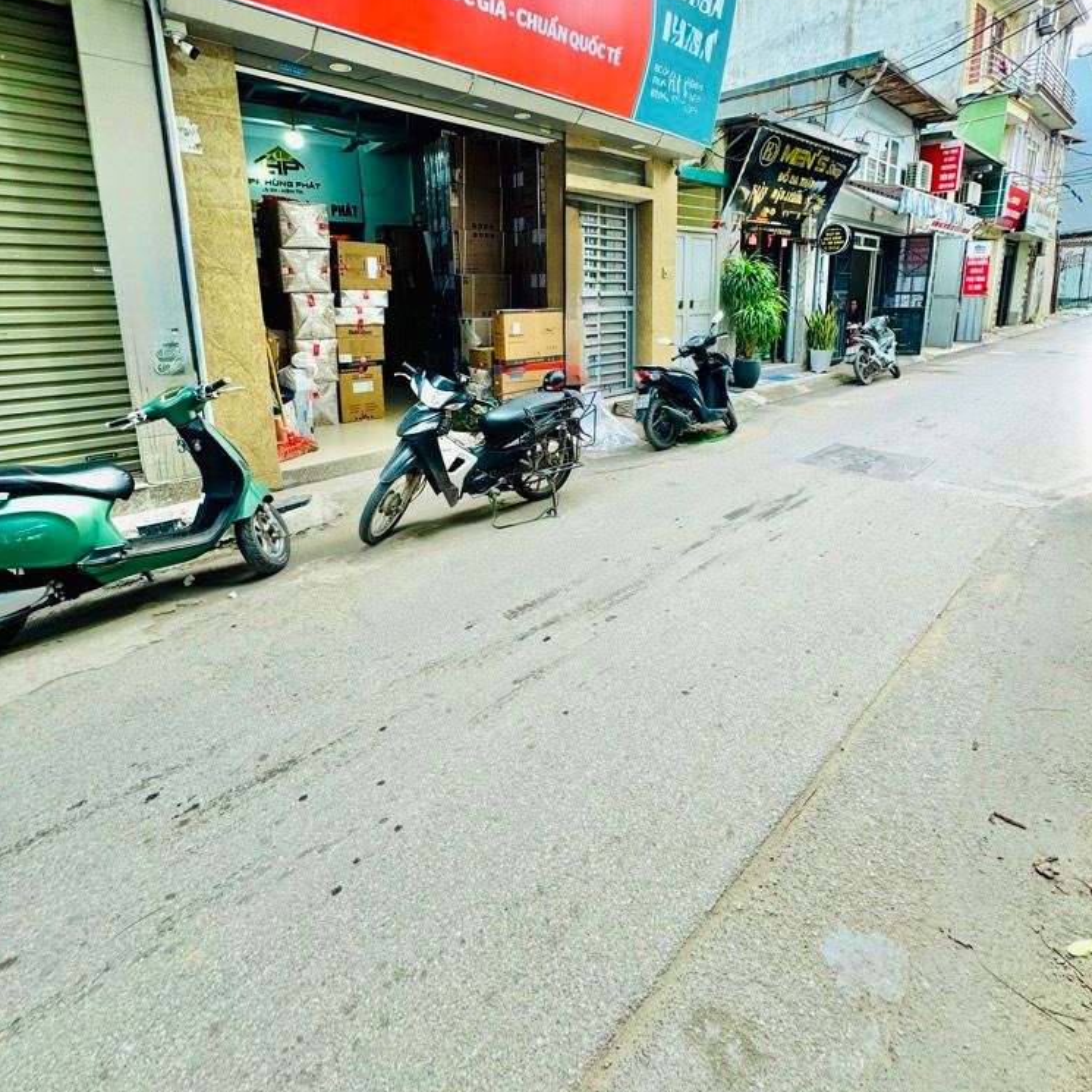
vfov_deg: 82.7
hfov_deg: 84.0
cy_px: 422
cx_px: 558
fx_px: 607
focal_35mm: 17
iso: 40
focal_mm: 2.22
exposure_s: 1/147
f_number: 2.2
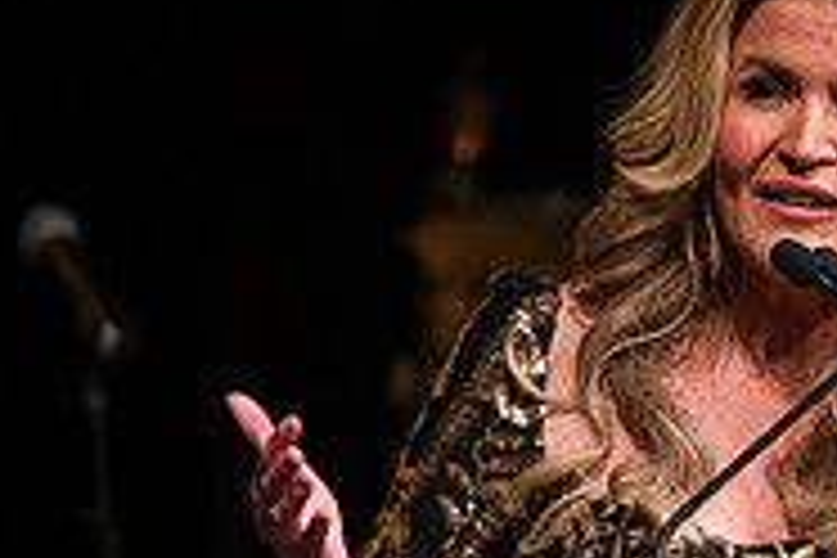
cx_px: 819
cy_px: 225
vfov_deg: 2.2
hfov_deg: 3.3
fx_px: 14507
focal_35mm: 624
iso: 2000
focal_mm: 200
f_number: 4
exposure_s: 1/320
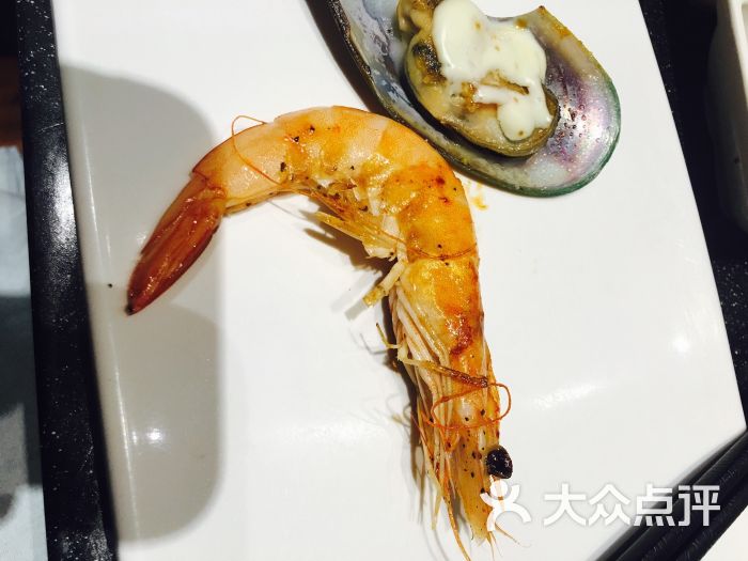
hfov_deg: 61.7
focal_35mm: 29
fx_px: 627
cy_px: 280
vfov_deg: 48.2
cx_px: 374
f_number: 2.2
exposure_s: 1/33
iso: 40
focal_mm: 4.15
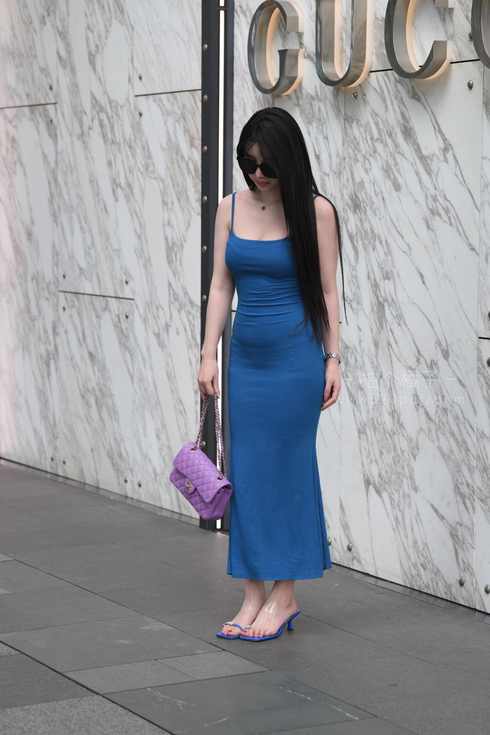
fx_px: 2082
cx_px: 245
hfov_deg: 13.4
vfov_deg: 20.0
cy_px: 368
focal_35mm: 102
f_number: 5
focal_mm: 102
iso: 400
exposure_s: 1/640
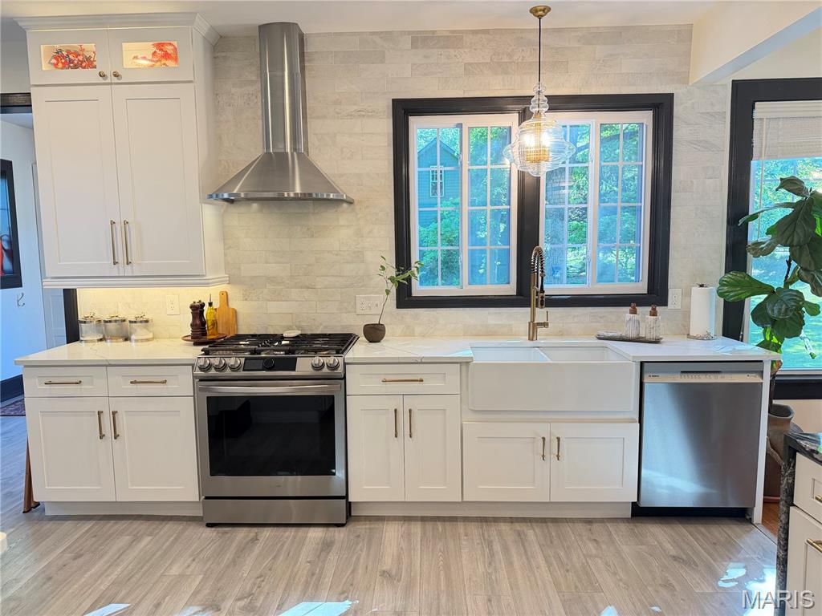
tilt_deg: -6.7
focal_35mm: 24
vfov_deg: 56.8
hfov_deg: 71.6
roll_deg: +1.0
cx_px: 411
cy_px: 308
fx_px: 570
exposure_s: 1/120
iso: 250
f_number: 1.78
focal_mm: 6.76
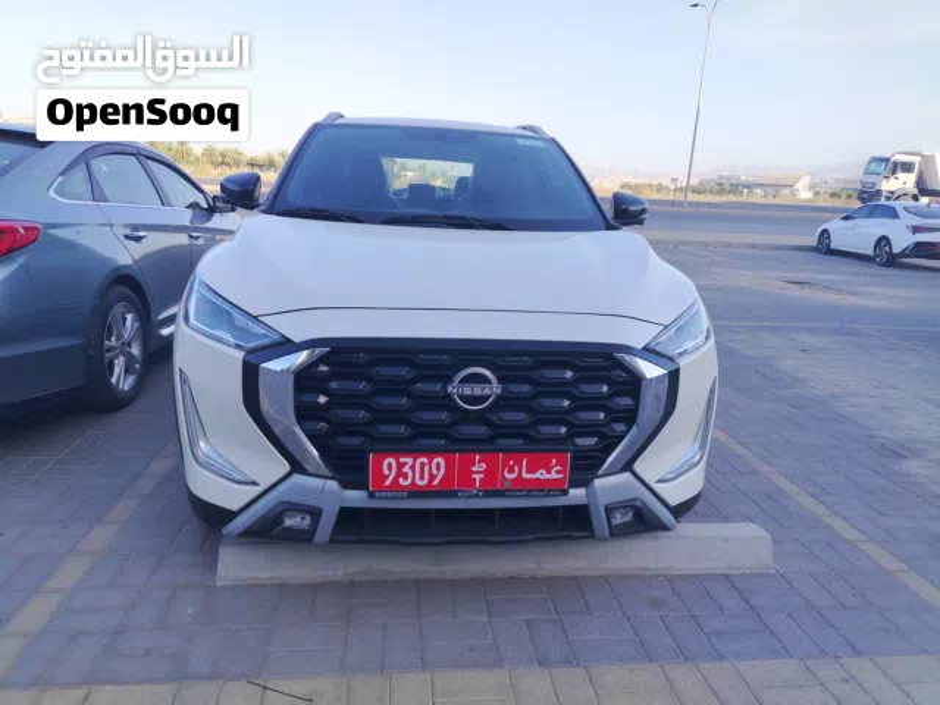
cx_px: 470
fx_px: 652
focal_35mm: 24
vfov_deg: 56.8
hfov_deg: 71.6
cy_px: 352
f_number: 1.75
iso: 100
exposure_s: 1/490
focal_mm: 5.25
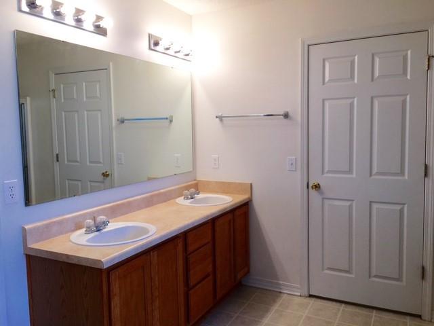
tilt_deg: -4.6
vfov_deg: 48.2
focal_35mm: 29
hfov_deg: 61.7
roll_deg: +1.1
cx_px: 217
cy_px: 163
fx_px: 364
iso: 32
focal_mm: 4.15
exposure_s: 1/60
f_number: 2.2
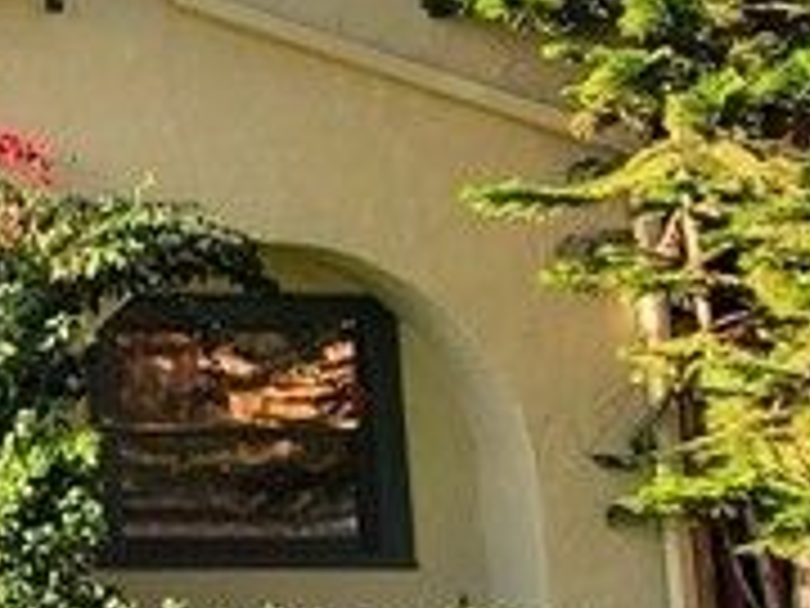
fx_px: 1732
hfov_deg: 17.7
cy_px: 196
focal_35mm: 74
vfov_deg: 19.8
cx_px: -846
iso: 50
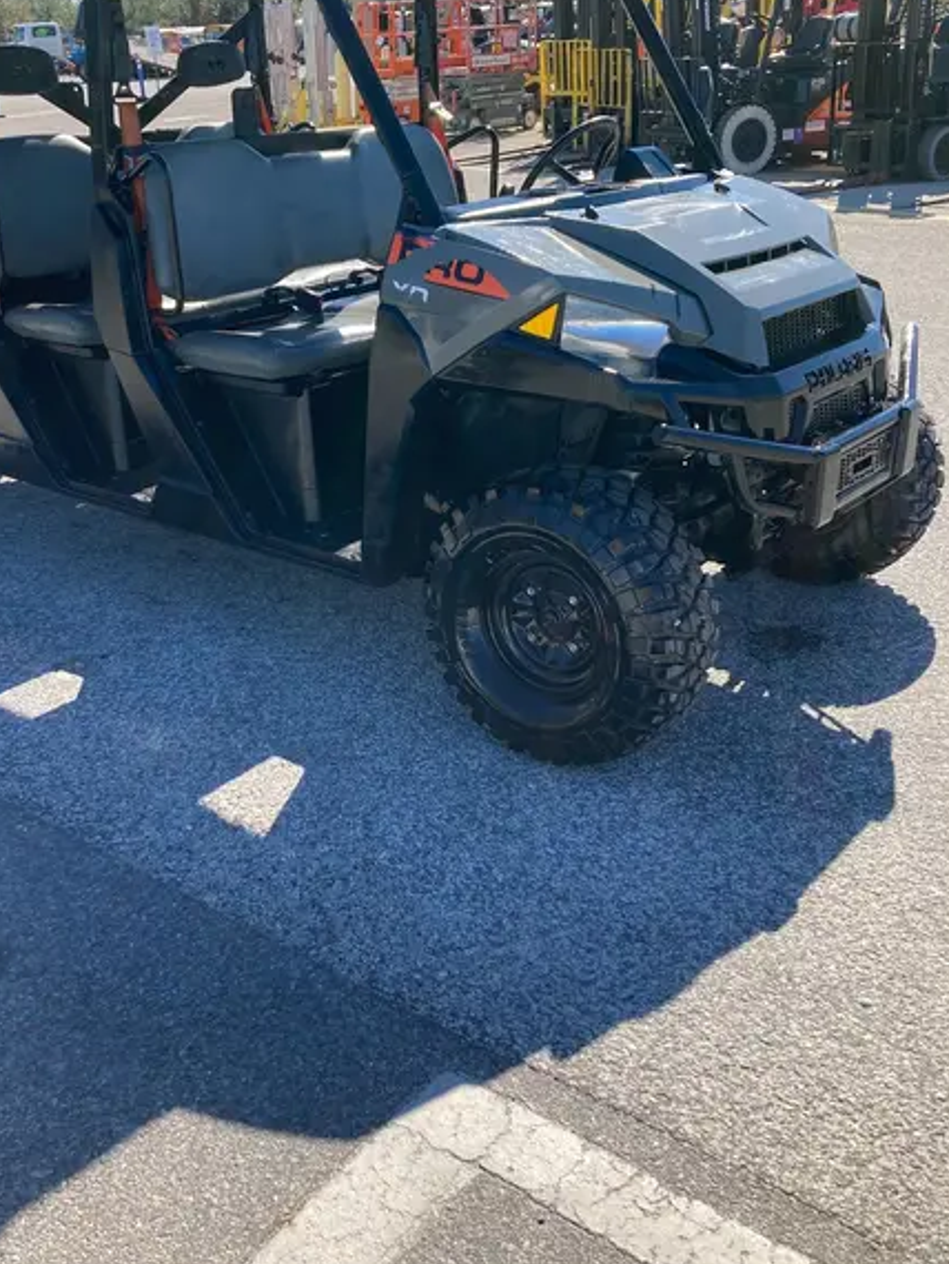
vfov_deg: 51.2
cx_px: 348
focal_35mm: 36
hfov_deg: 39.4
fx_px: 1315
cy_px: 549
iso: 20
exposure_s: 1/934
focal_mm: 3.99
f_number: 1.8
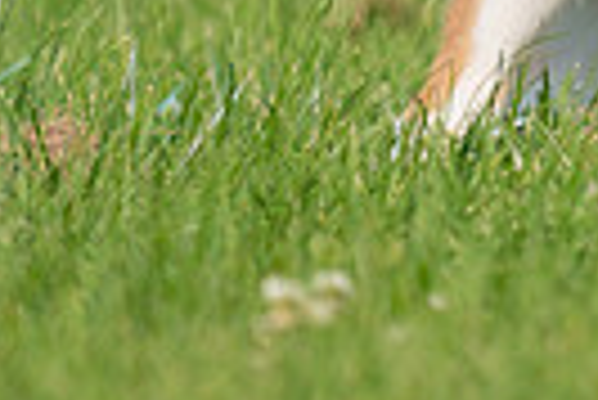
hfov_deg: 0.8
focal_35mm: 2610
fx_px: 43402
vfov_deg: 0.5
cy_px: -398
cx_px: 940
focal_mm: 600
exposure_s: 1/4000
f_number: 6.3
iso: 800
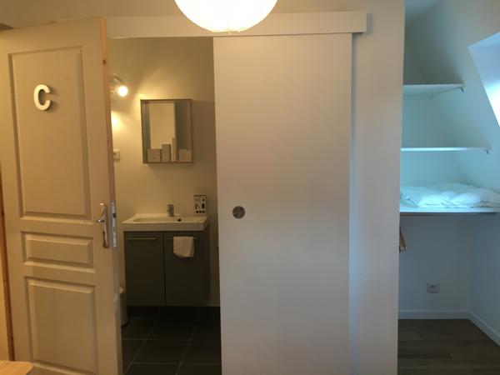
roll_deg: +1.2
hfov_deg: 61.7
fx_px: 419
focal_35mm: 29
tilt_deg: -6.6
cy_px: 188
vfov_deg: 48.2
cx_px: 250
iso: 100
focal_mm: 4.15
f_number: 2.2
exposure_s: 1/33
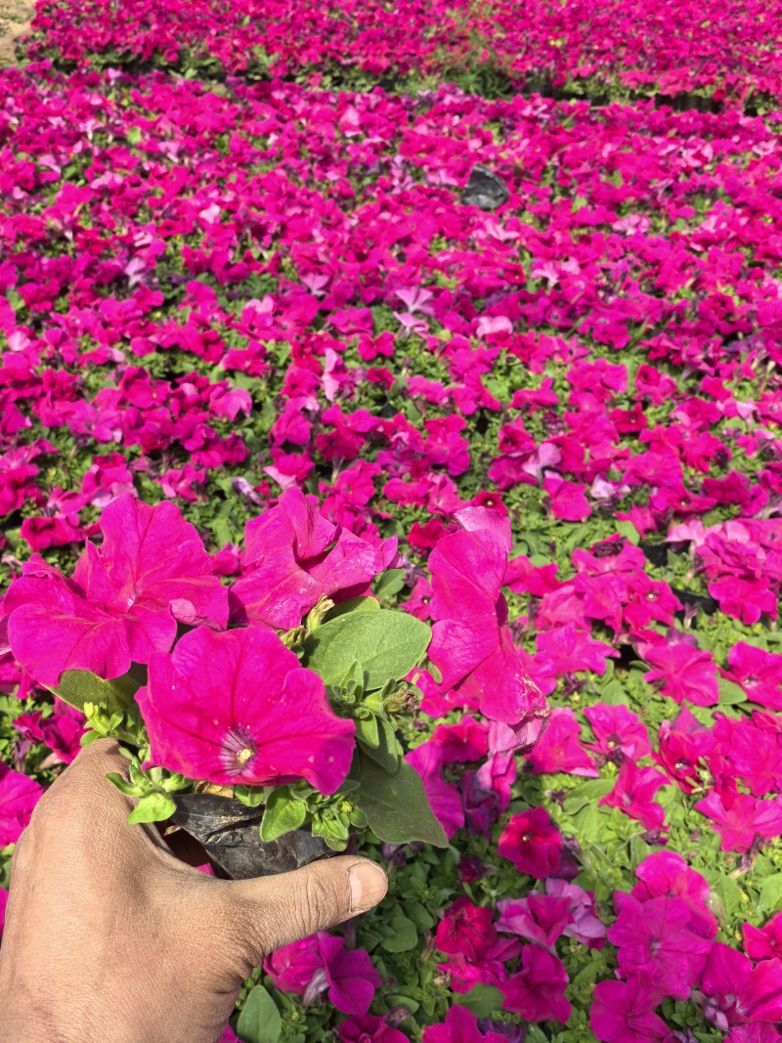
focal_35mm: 27
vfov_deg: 65.3
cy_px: 522
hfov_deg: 51.3
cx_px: 391
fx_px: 813
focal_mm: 6.98
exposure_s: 1/1029
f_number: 4
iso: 250
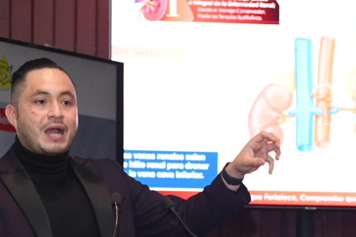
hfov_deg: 13.0
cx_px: 224
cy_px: 217
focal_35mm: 158
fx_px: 1562
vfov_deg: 8.6
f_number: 6.3
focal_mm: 52
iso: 3200
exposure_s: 1/125
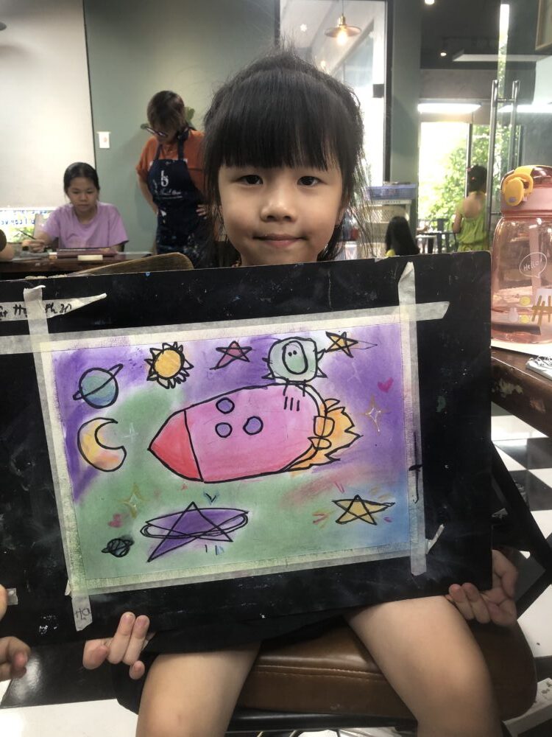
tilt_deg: -13.1
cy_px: 368
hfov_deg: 49.7
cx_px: 276
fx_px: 595
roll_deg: +1.0
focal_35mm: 28
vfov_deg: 63.4
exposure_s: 1/33
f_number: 1.8
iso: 32
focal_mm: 3.99
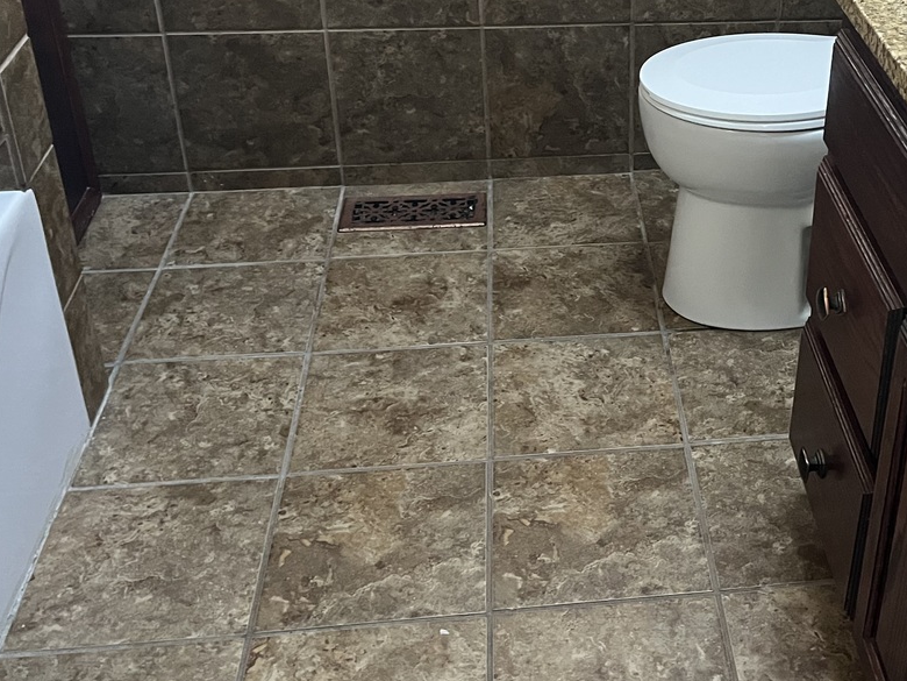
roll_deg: -2.0
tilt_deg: -29.3
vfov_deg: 29.8
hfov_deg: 38.7
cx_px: 672
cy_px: 179
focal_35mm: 48
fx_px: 1258
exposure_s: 1/40
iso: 500
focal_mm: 5.1
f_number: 1.6
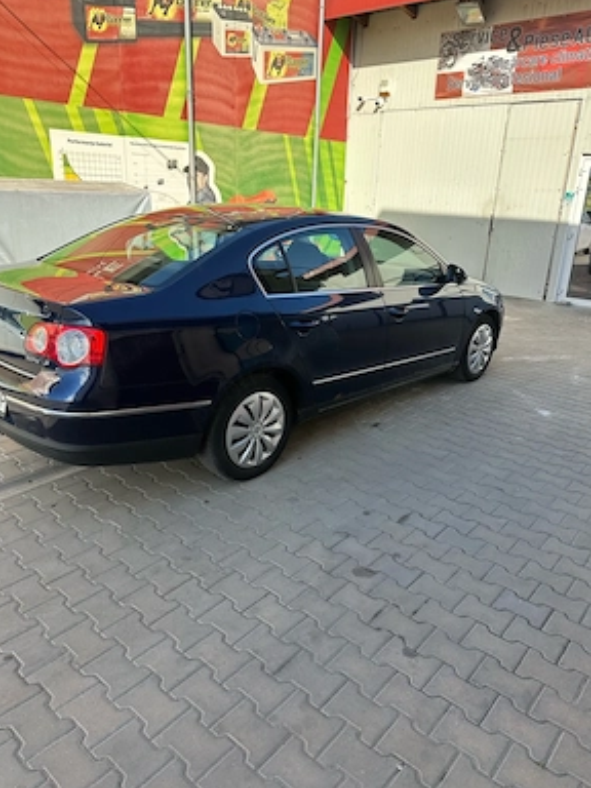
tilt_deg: -17.9
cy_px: 400
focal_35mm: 25
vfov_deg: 69.4
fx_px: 569
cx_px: 296
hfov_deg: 54.9
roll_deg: -1.9
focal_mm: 6.86
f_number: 1.78
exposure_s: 1/2252
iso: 80
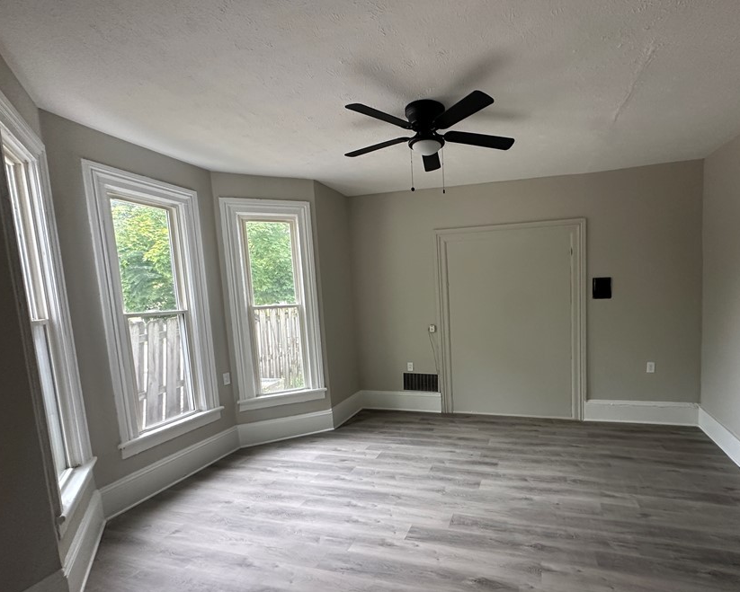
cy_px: 331
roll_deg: +2.1
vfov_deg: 76.7
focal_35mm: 17
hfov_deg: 88.7
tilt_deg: -5.4
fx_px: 372
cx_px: 435
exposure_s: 1/120
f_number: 2.2
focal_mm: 2.22
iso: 250
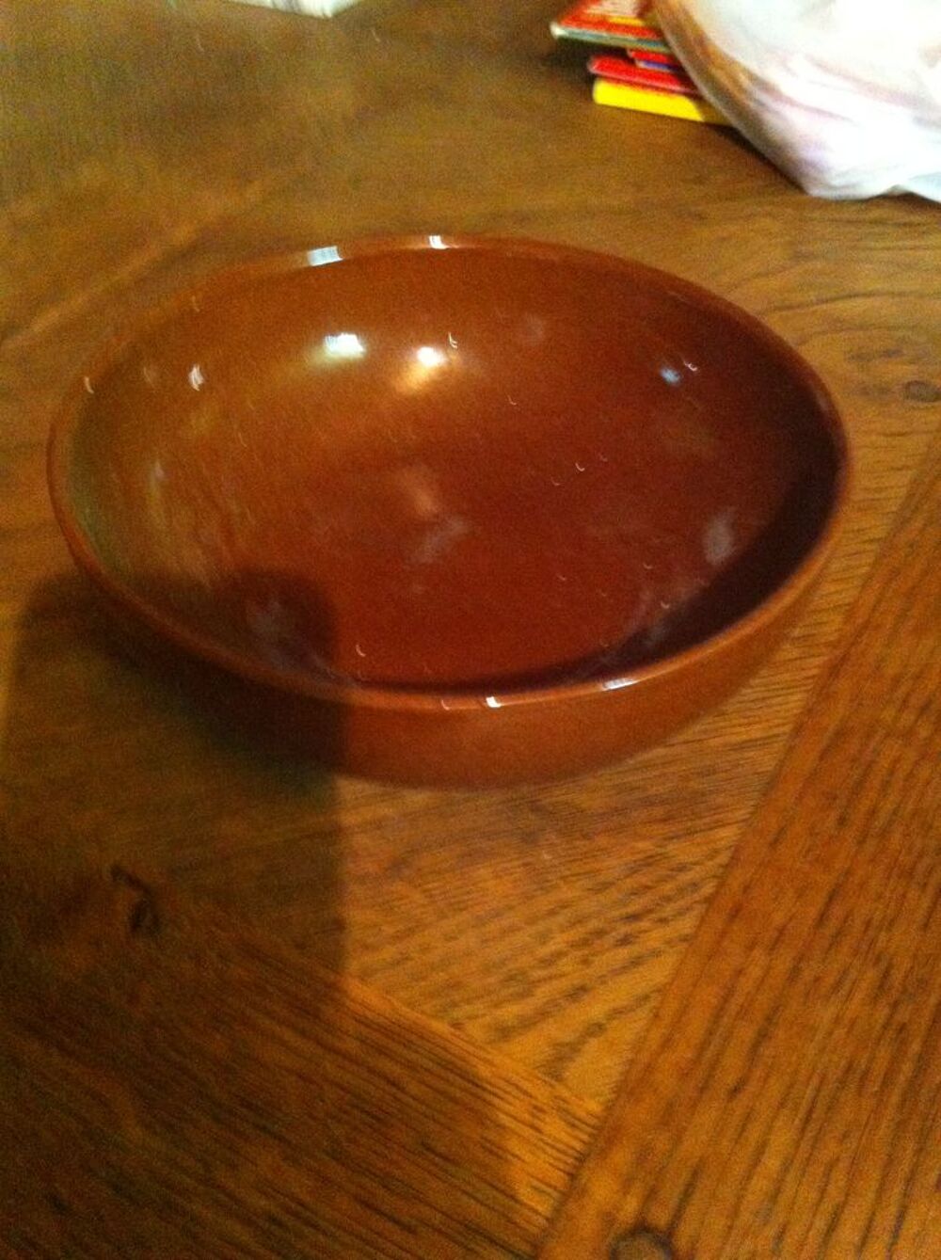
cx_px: 470
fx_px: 1272
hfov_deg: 40.6
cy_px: 630
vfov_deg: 52.7
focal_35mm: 35
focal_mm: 3.85
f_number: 2.8
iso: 1000
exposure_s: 1/15
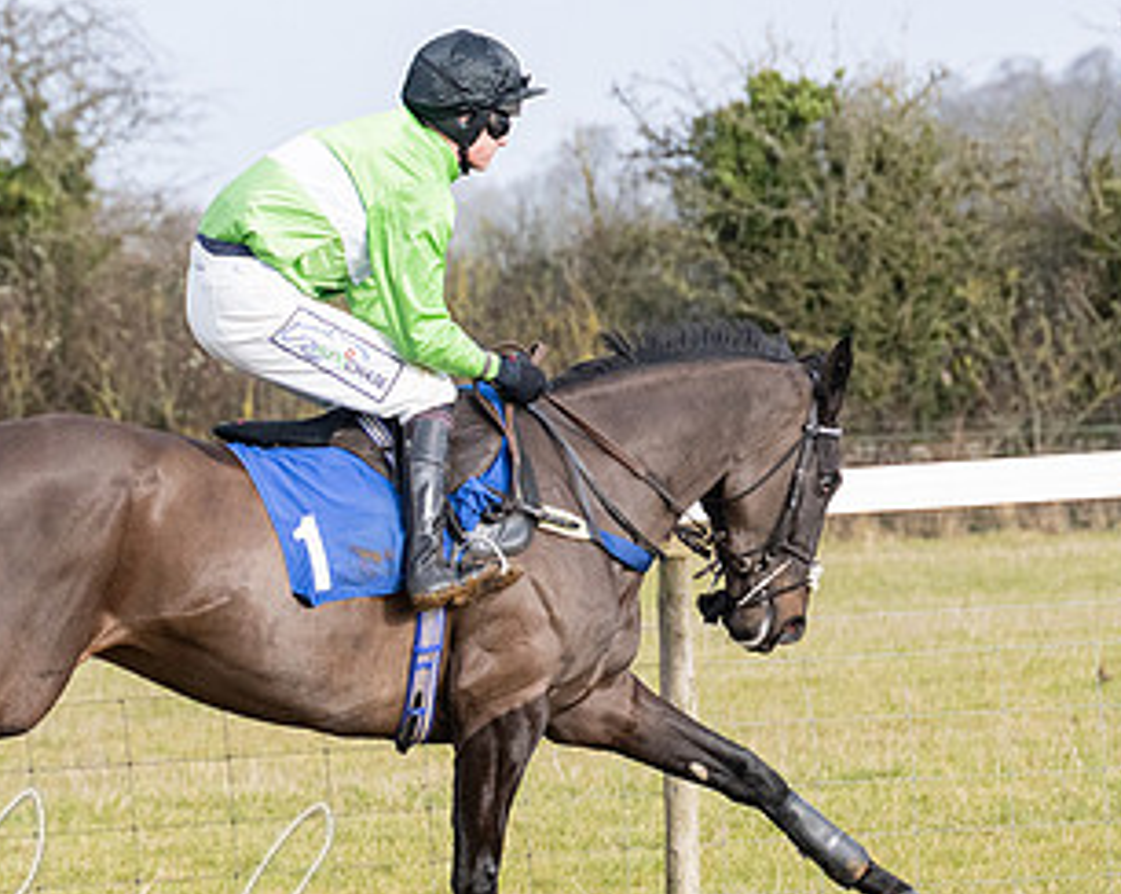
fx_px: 11266
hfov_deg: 5.7
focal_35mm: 340
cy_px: 727
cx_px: 528
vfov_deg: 4.5
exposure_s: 1/2500
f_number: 5
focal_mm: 115
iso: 800
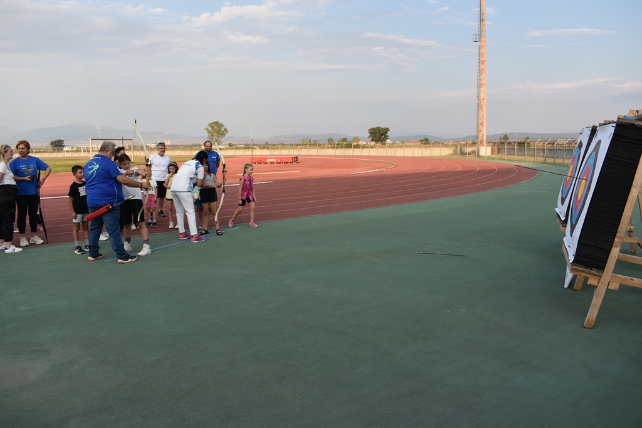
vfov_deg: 47.9
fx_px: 482
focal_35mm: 27
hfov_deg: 67.4
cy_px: 214
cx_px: 321
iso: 200
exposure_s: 1/250
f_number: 7.1
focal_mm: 18
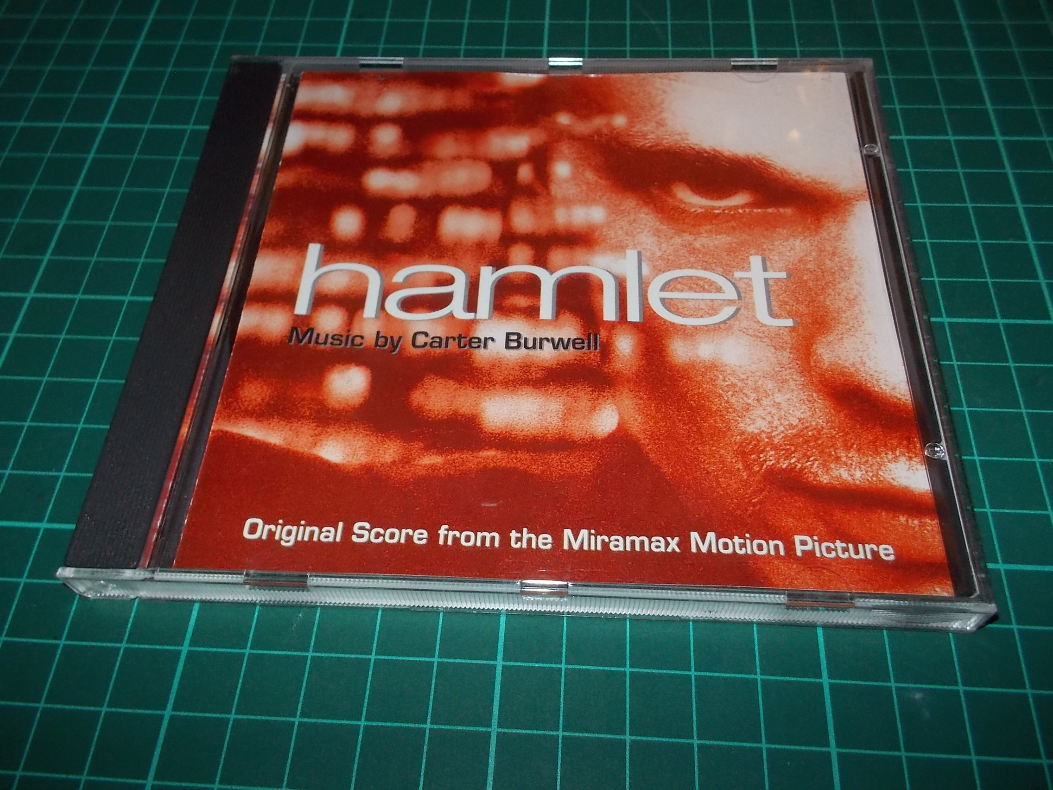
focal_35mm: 29
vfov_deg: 48.2
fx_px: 882
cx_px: 526
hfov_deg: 61.7
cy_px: 395
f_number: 3.3
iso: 200
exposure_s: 1/30
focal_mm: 4.1
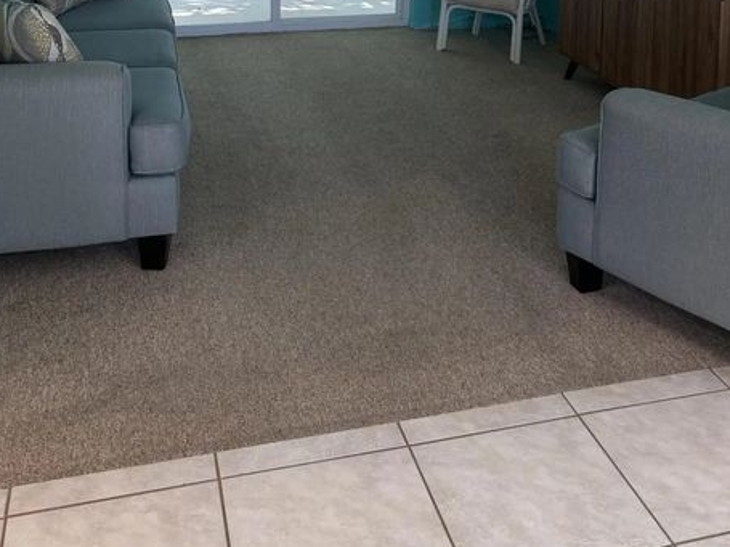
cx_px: 414
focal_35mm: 45
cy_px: -84
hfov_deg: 42.0
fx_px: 949
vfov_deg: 28.6
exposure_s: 1/120
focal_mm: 6.76
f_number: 1.78
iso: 200
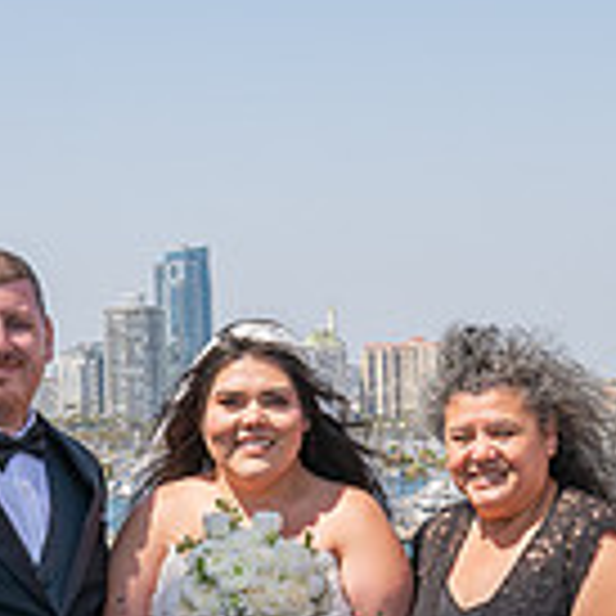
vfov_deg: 13.9
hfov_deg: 14.3
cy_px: 738
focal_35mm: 122
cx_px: 252
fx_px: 2456
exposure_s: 1/200
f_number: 11
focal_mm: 29
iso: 200
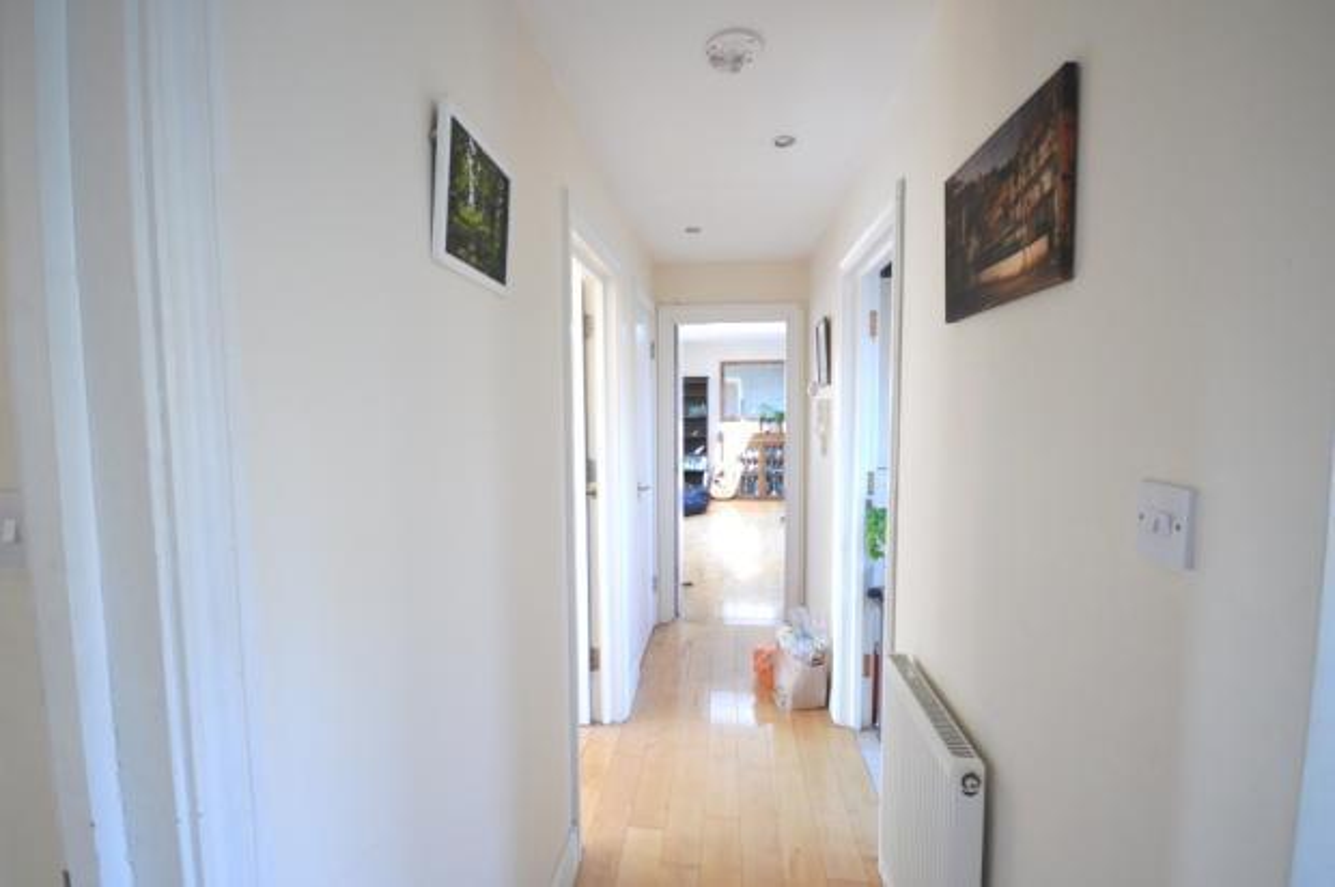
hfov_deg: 100.4
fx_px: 556
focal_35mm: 15
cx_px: 668
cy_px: 444
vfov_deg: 77.2
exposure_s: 1/60
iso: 800
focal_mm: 10
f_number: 4
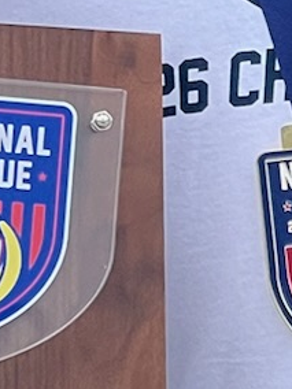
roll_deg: +0.7
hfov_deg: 2.7
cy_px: 108
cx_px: 32
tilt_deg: -3.6
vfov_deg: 3.6
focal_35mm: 555
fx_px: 6242
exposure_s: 1/123
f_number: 2.8
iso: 32
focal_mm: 9
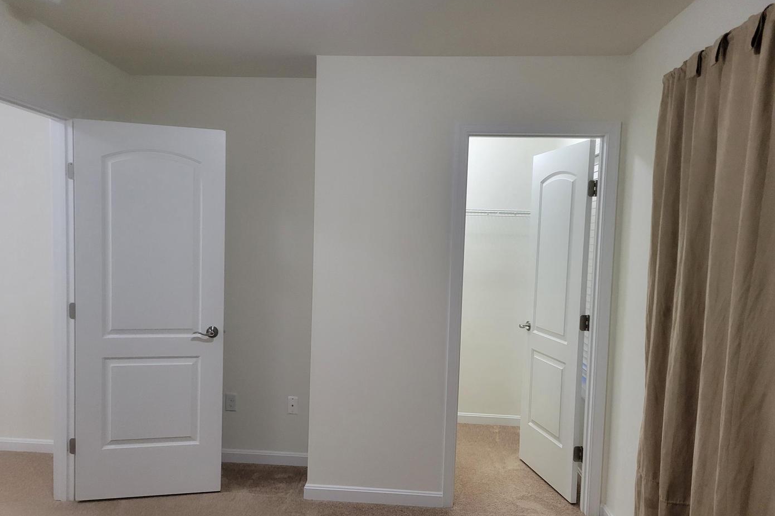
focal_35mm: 28
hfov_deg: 65.5
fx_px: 603
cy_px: 294
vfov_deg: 46.3
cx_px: 374
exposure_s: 1/120
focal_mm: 5.4
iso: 250
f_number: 1.8
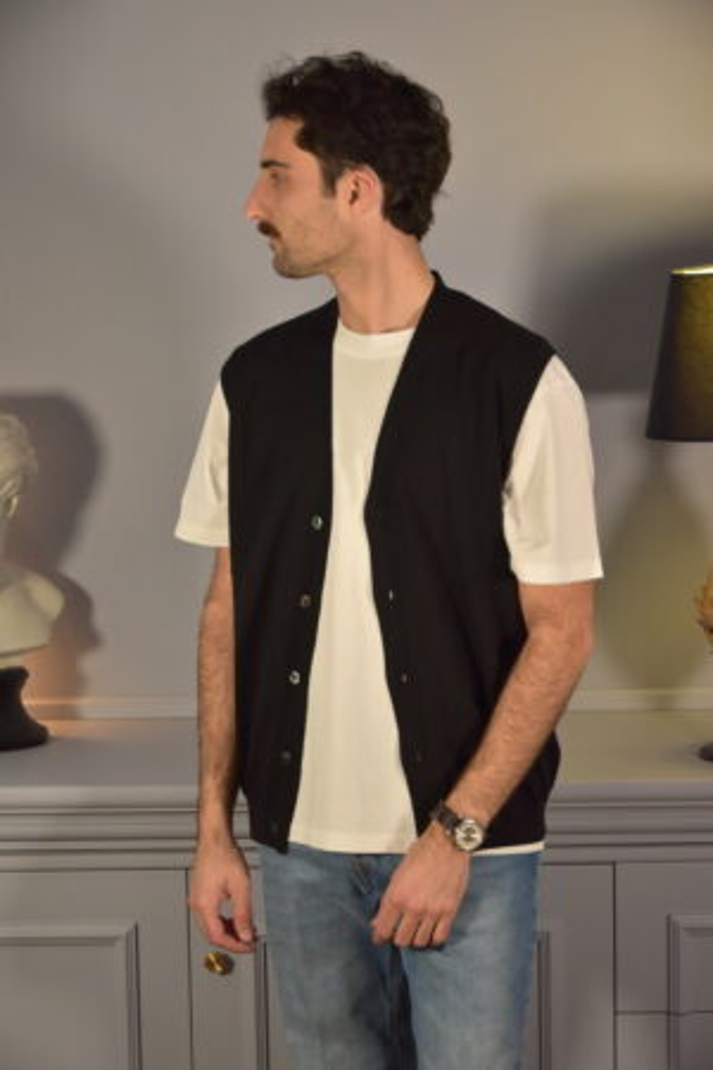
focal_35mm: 93
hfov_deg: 14.7
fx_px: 2763
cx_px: 356
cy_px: 535
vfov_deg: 21.9
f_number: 5.3
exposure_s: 1/125
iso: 900
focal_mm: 62
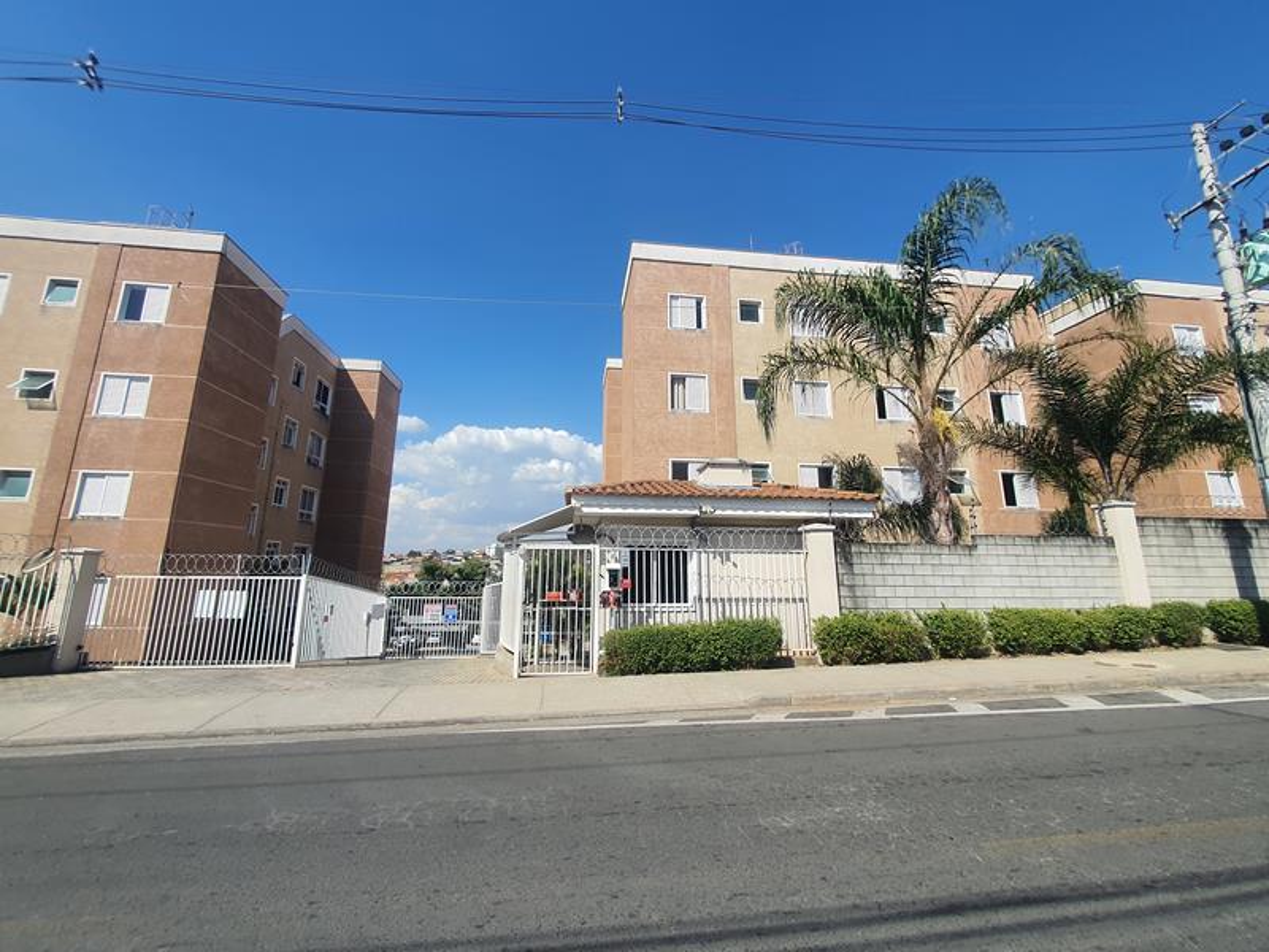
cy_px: 476
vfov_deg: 89.9
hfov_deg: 106.2
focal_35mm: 13
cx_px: 634
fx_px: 477
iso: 50
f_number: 2.2
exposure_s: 1/980
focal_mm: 1.8
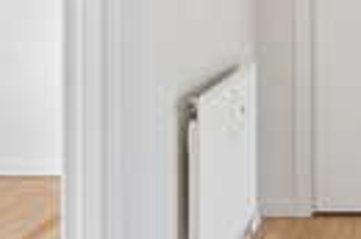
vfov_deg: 18.1
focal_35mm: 70
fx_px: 705
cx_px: 428
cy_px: -58
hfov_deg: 25.9
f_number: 8
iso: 200
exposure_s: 1/6
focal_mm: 14.5
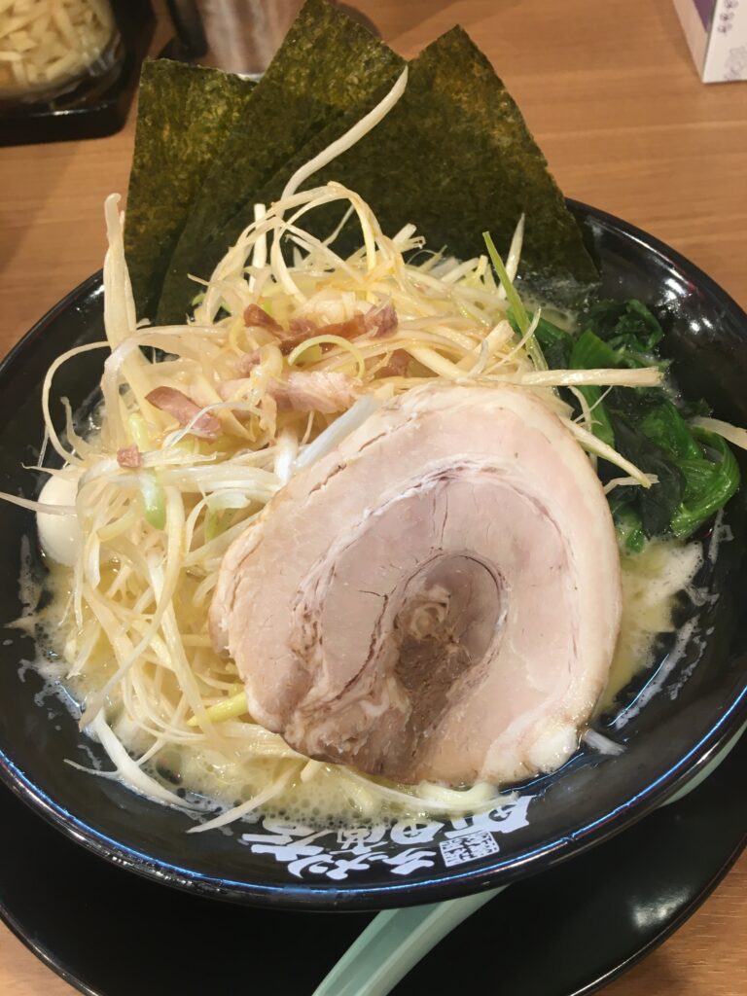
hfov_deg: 48.2
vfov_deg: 61.7
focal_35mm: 29
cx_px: 374
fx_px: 834
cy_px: 498
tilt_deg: -54.2
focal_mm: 4.15
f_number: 2.2
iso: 100
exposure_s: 1/33
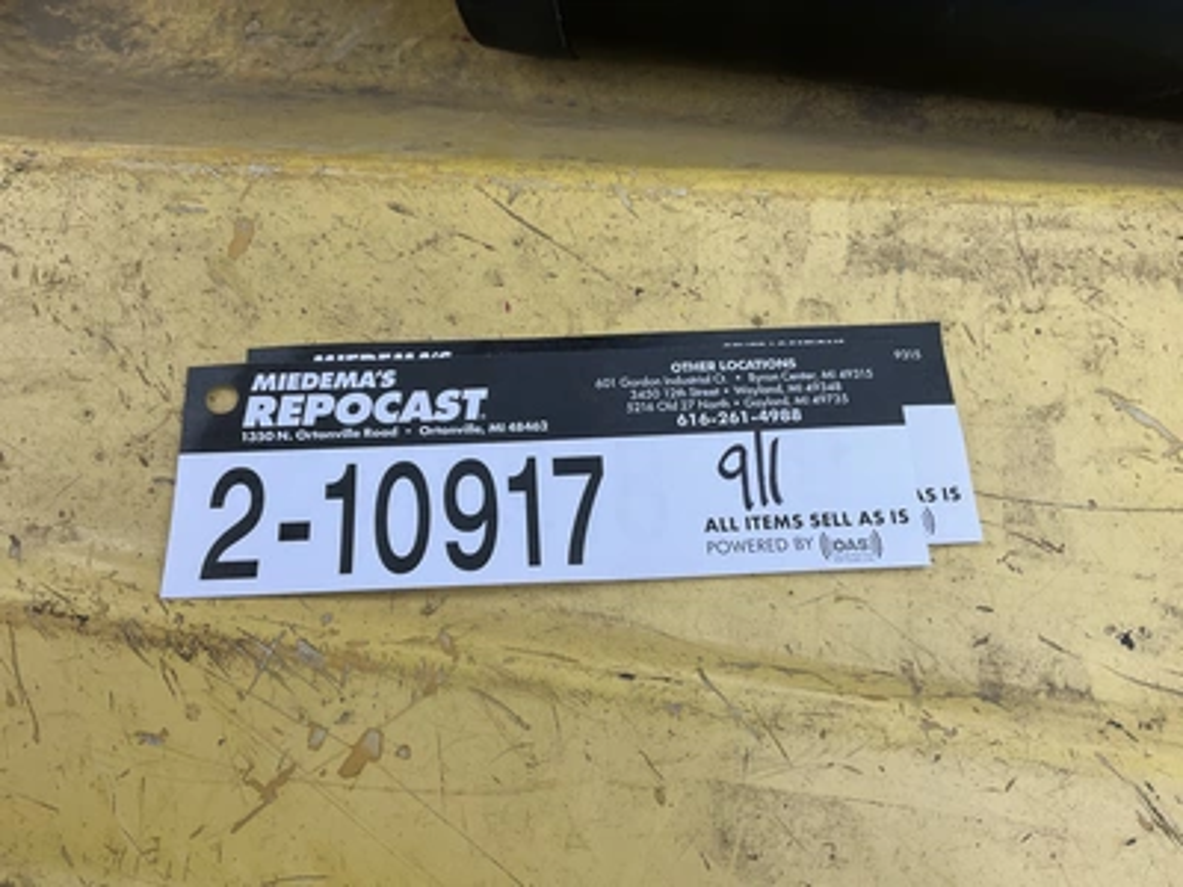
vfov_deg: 48.2
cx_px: 592
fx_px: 991
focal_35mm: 29
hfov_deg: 61.7
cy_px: 444
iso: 20
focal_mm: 3
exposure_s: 1/122
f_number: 1.8
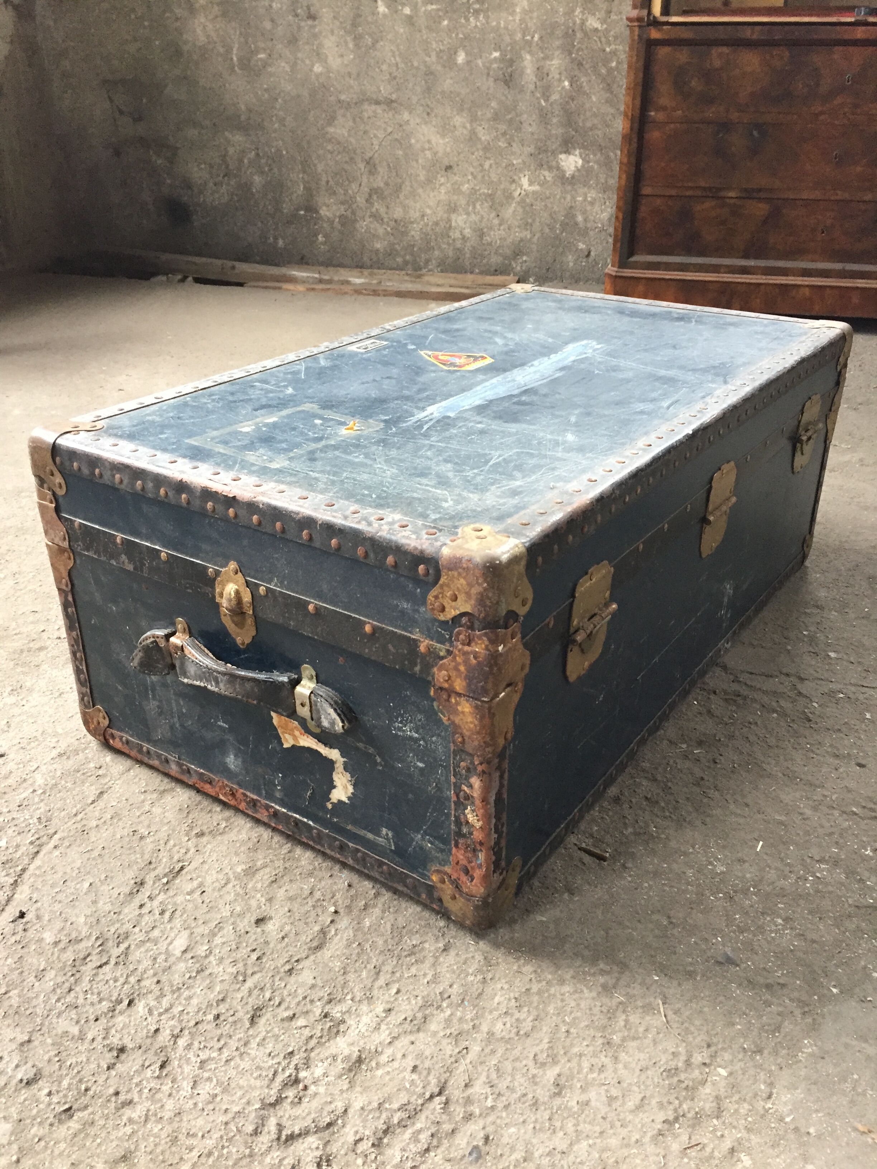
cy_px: 584
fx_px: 980
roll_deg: +0.6
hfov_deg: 48.2
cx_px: 438
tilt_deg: -26.8
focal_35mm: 29
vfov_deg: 61.7
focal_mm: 4.15
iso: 200
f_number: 2.2
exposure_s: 1/33
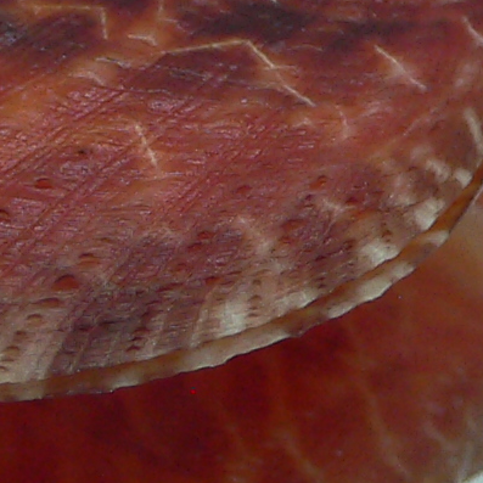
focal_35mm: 157
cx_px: 56
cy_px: 210
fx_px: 2478
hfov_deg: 11.1
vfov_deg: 11.1
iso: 100
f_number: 2.8
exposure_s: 1/60
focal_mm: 4.6
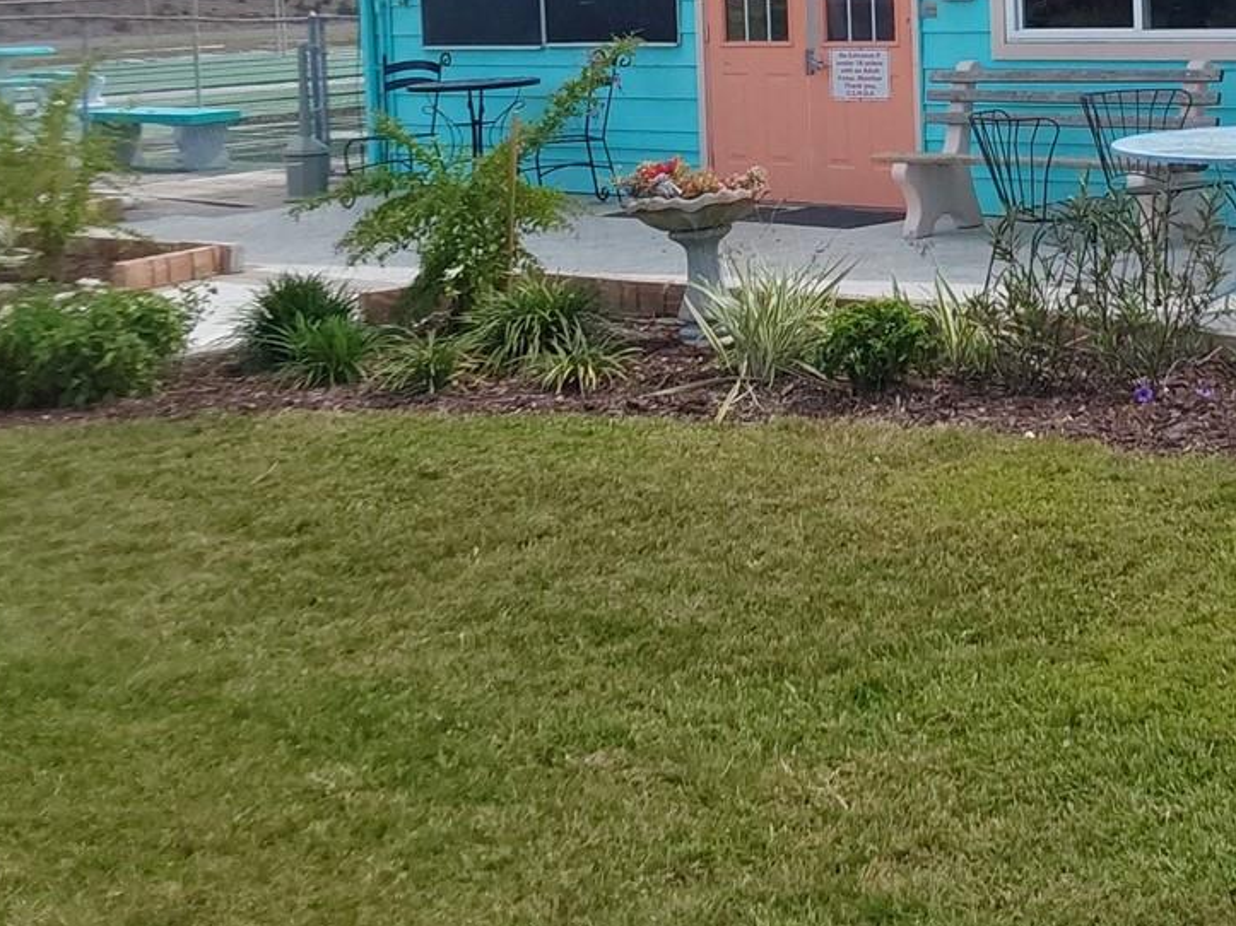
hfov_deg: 29.9
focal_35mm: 62
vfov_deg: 23.0
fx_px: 2213
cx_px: 1101
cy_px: 75
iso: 50
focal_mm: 2.91
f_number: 1.9
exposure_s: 1/2349
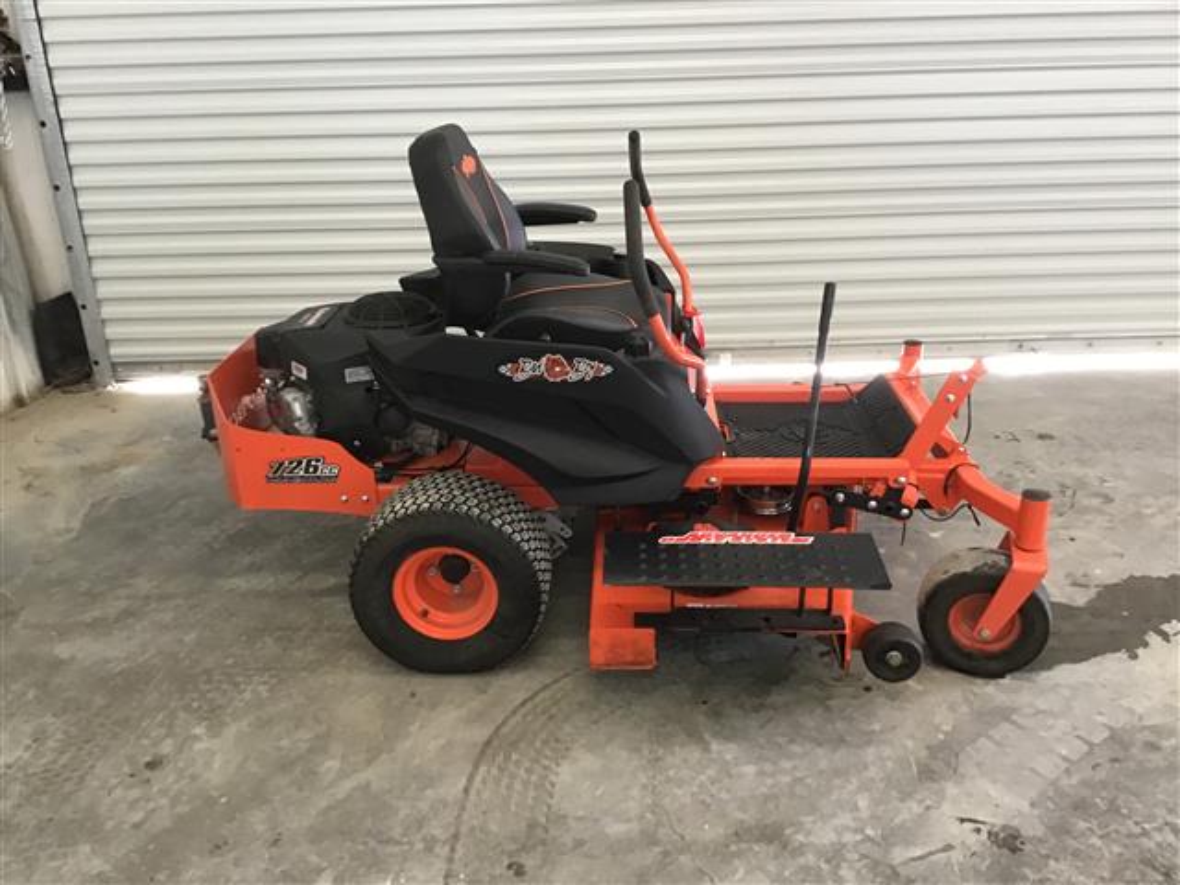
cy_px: 442
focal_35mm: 31
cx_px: 590
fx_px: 1057
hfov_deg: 58.4
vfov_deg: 45.4
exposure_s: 1/30
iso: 80
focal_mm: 3.3
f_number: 2.4
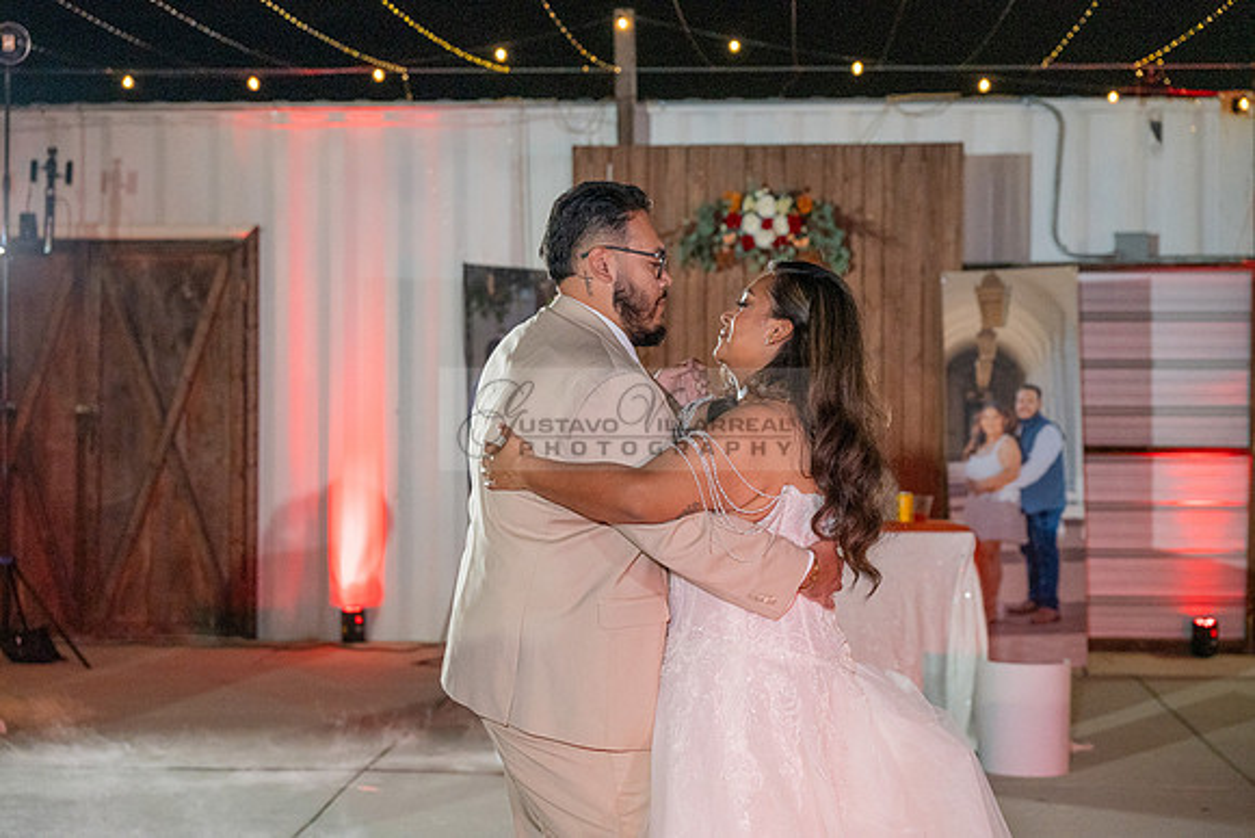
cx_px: 628
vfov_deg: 20.6
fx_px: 2301
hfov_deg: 30.5
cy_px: 419
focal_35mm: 66
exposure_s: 1/250
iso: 3200
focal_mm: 66
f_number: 4
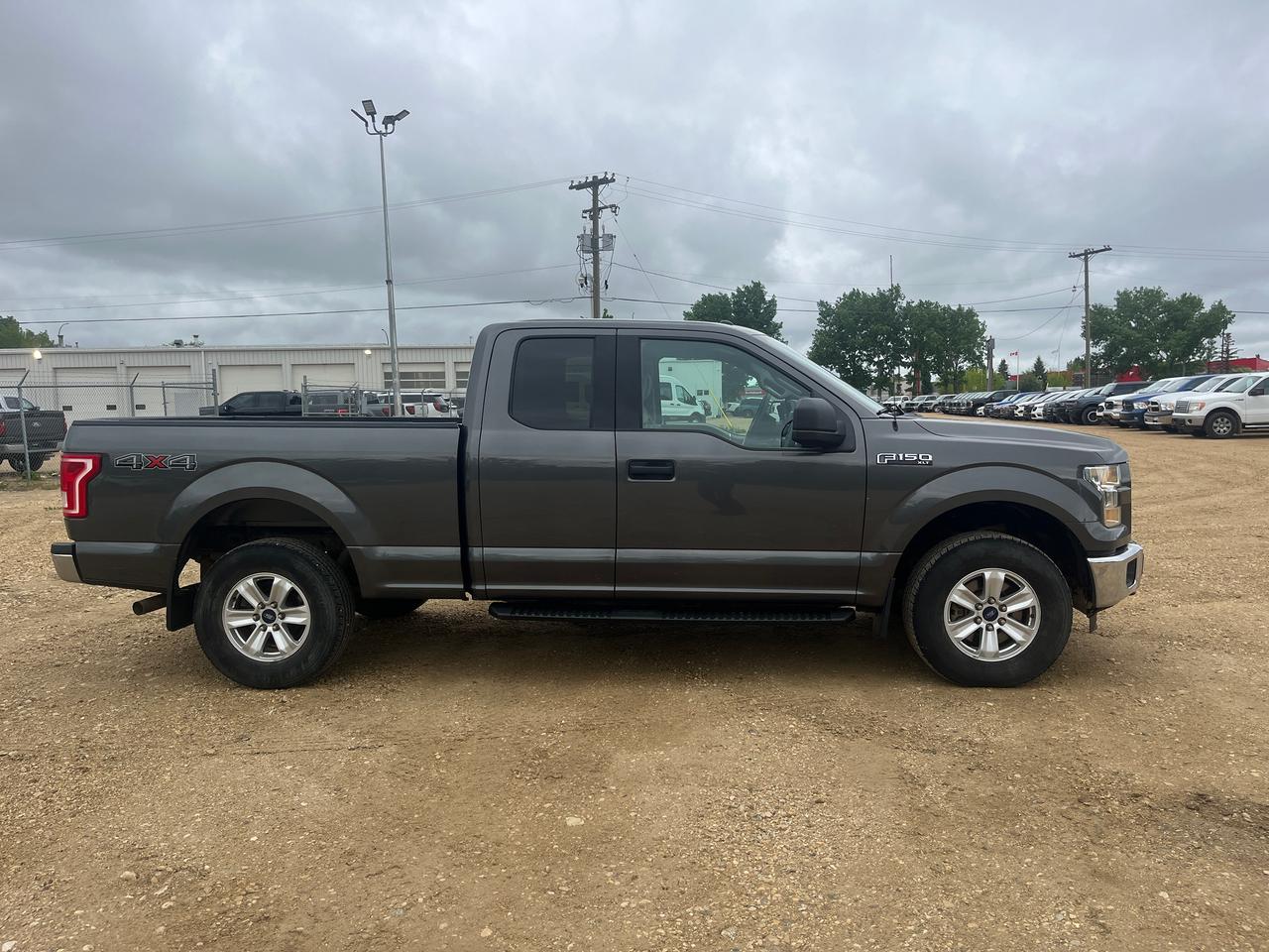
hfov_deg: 67.3
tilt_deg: -5.8
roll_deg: +1.8
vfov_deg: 53.1
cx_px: 634
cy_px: 476
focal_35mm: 26
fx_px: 953
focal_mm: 5.1
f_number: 1.6
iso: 50
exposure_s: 1/664
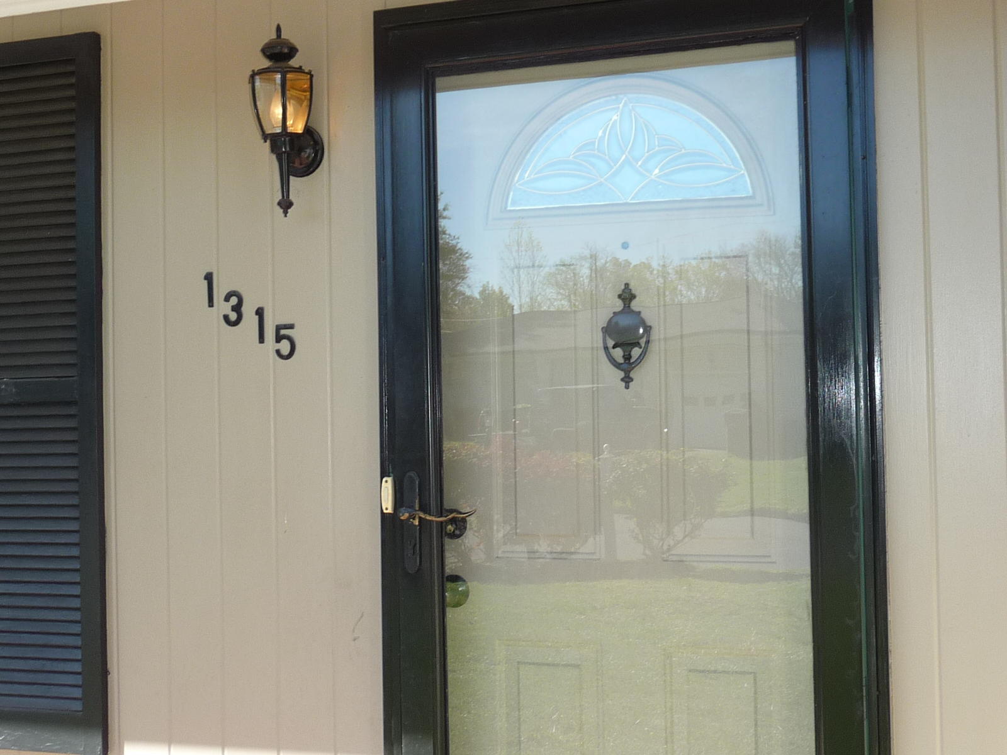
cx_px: 504
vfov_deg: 30.3
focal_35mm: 48
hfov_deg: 39.7
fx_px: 1396
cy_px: 378
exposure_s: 1/200
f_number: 3.4
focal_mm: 5
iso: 100
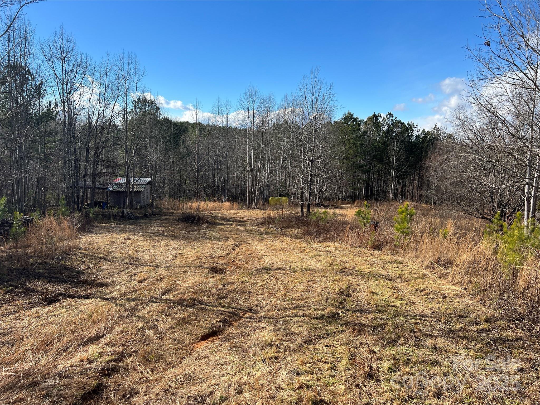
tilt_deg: -8.1
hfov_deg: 67.3
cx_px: 270
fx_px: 406
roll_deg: -1.9
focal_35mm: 26
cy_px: 202
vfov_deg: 53.1
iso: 50
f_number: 1.5
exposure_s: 1/3257
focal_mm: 5.7
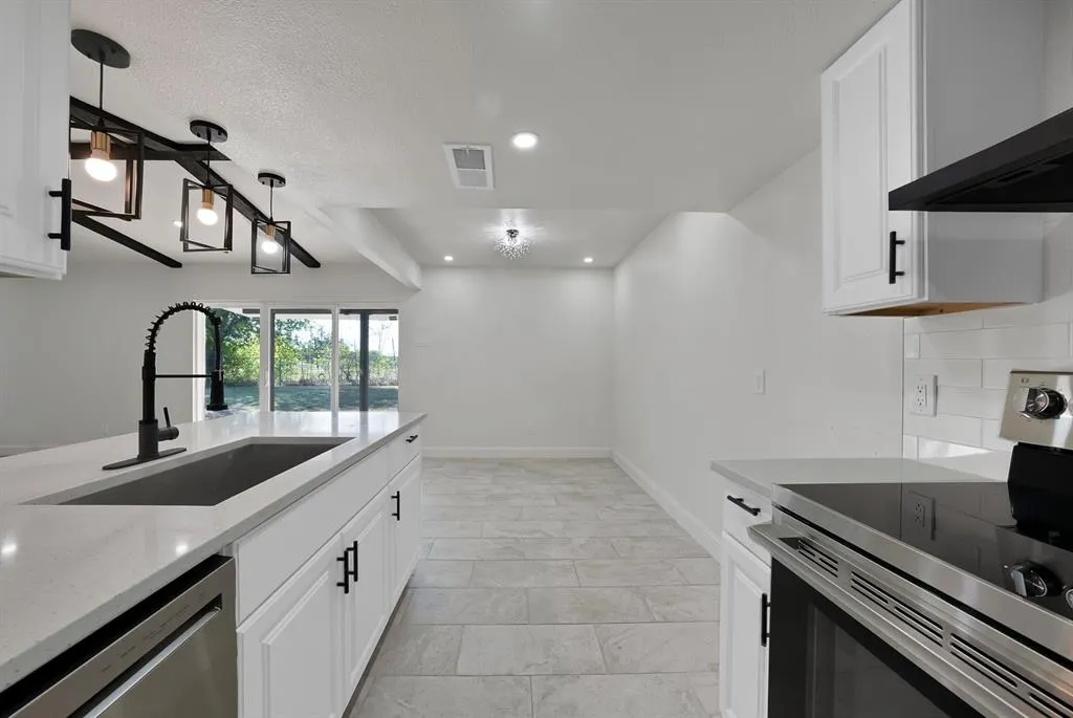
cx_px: 536
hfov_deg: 112.6
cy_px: 359
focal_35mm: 12
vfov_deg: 90.1
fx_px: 358
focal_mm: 12
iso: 640
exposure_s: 1/40
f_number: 9
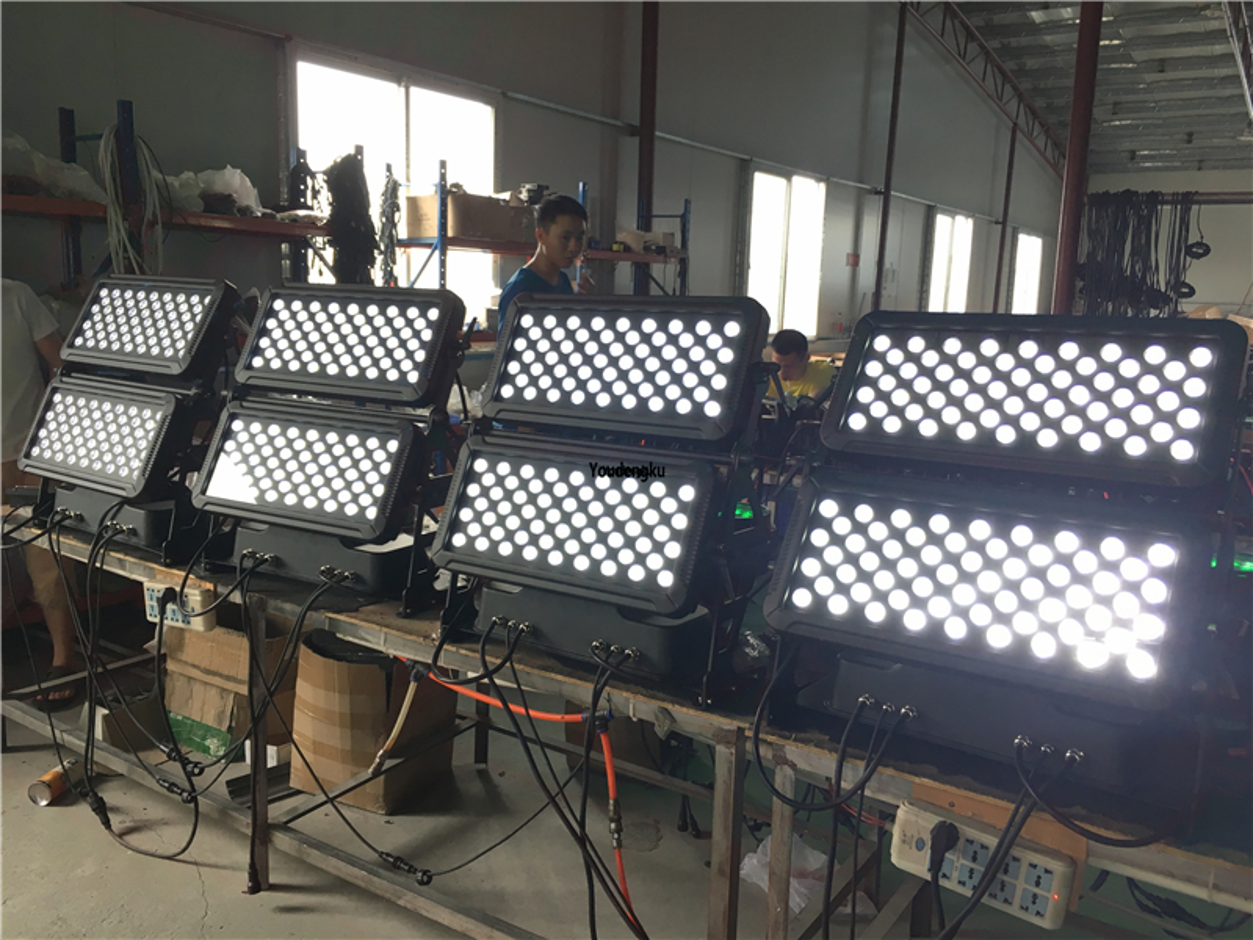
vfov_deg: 48.2
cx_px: 626
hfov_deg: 61.7
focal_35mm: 29
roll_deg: -1.7
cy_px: 470
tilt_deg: -10.1
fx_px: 1050
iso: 32
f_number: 2.2
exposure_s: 1/33
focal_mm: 4.15
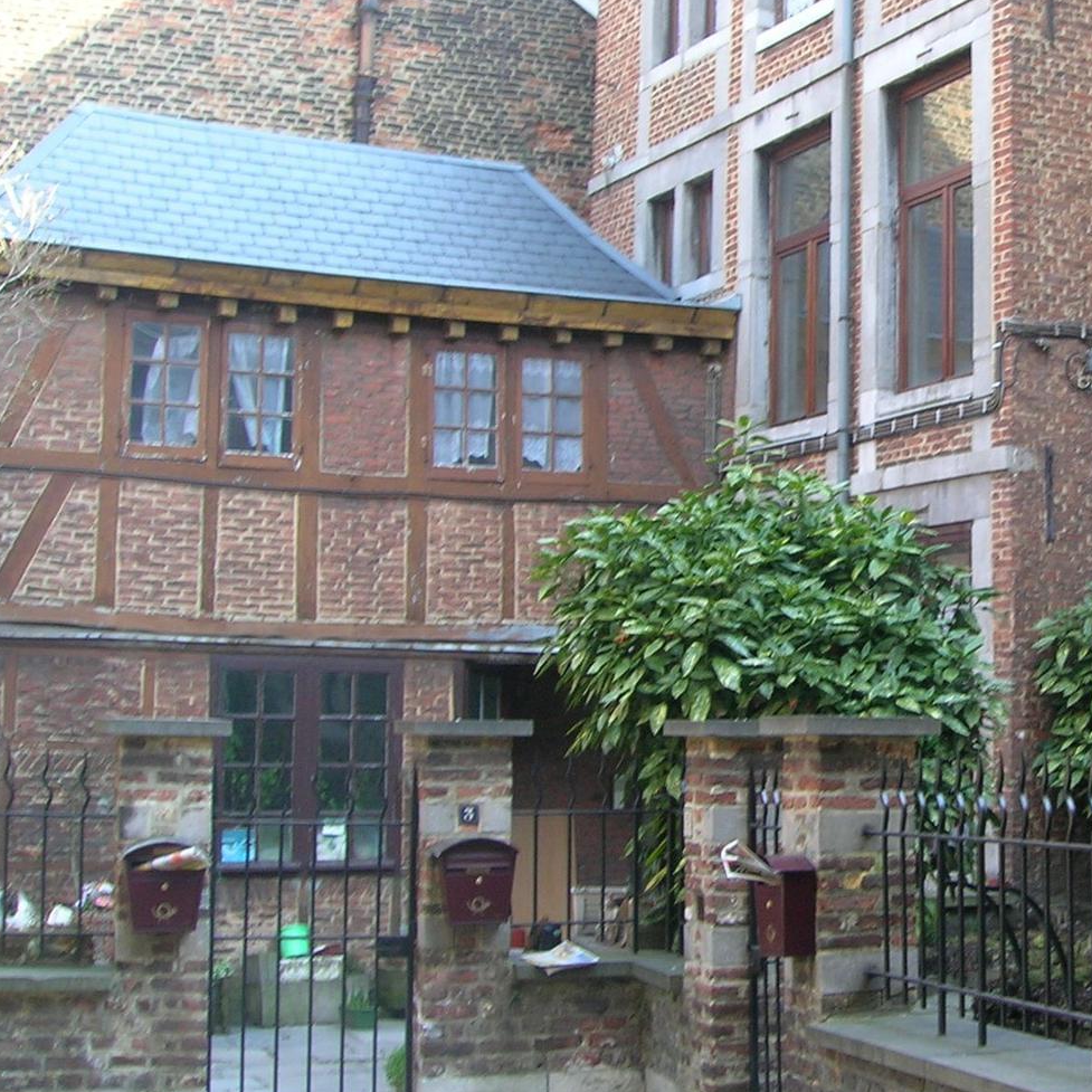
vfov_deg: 29.0
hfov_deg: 27.9
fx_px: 2106
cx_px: 996
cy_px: 457
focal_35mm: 59
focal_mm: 5.7
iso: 50
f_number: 4.9
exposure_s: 1/17
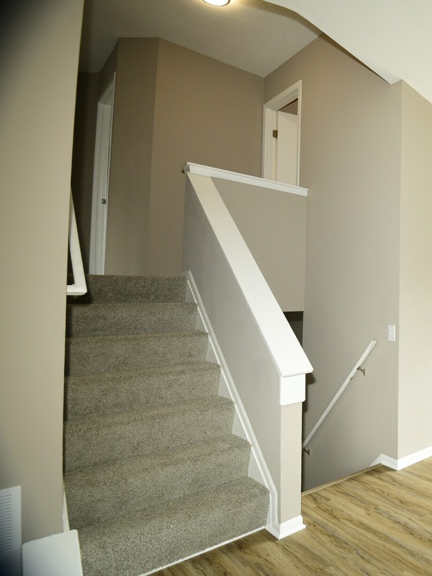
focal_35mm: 24
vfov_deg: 71.6
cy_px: 284
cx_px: 439
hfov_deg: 46.7
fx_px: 399
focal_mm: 16
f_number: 6.3
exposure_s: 1/40
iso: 1000
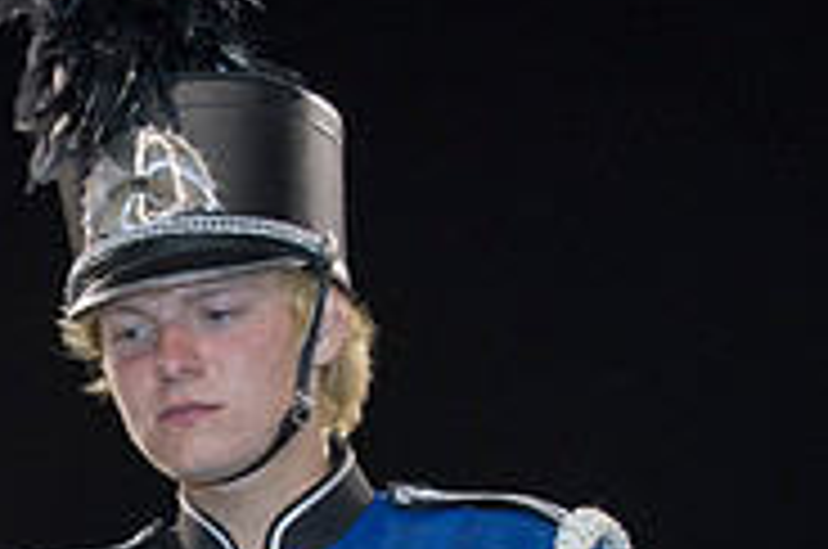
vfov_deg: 6.1
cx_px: -50
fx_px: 5074
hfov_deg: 9.3
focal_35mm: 221
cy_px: 724
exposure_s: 1/100
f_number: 3.5
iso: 3200
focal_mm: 70
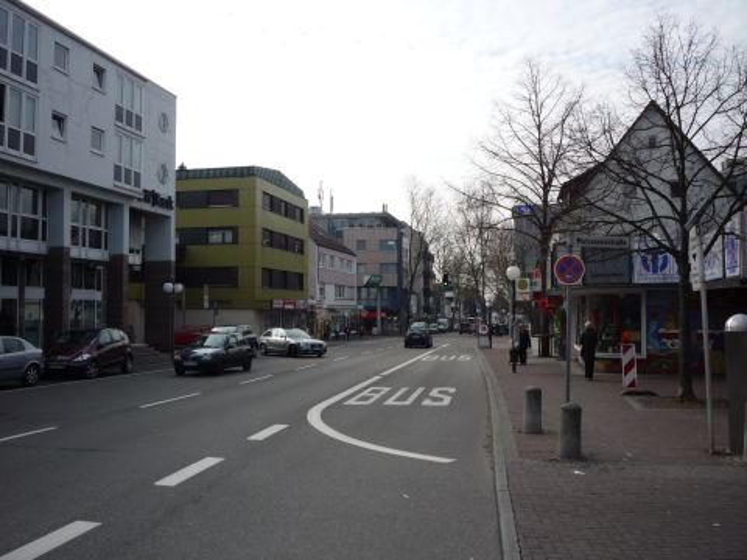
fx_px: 691
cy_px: 280
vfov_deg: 44.2
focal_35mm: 32
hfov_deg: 56.8
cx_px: 374
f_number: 5
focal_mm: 5.2
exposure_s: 1/400
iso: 100
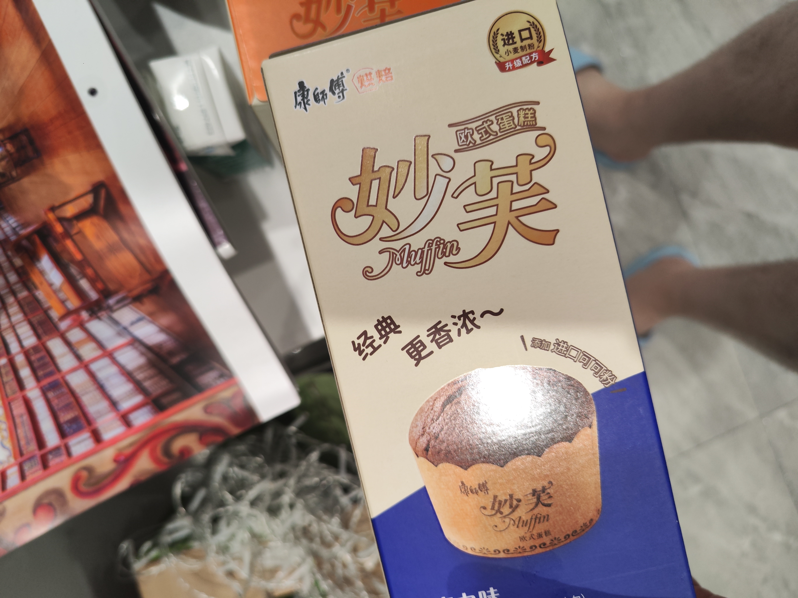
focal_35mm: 24
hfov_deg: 71.6
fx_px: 553
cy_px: 299
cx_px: 399
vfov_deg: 56.8
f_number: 1.9
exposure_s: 1/54
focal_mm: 6.92
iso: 400
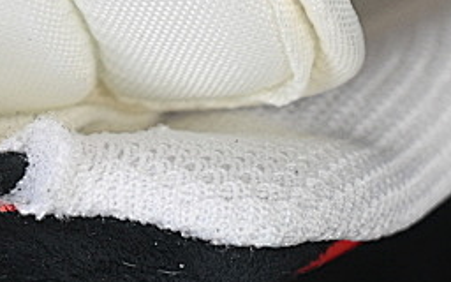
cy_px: -185
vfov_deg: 4.0
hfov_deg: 6.5
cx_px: -19
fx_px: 3970
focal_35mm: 323
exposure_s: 1/80
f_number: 7.1
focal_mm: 50
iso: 160
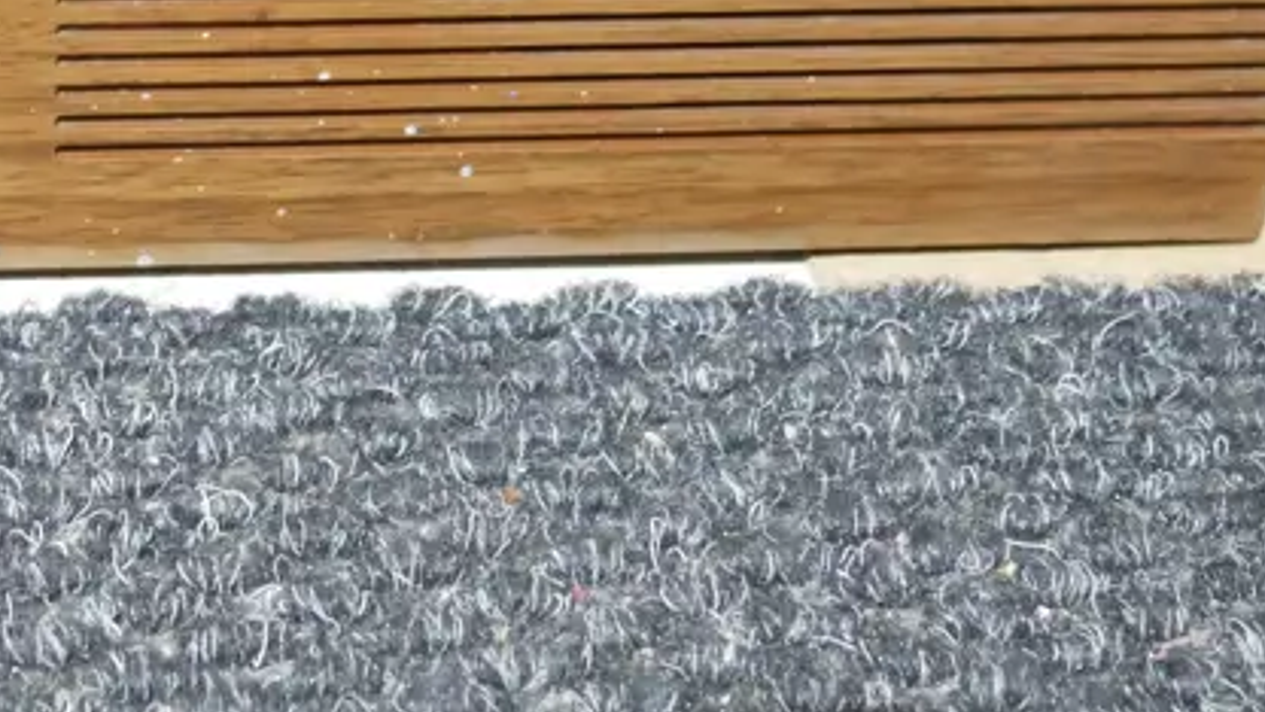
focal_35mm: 102
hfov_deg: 20.5
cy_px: -418
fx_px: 3421
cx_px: 109
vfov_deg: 11.3
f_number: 4.1
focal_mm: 19
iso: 2500
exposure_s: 1/60
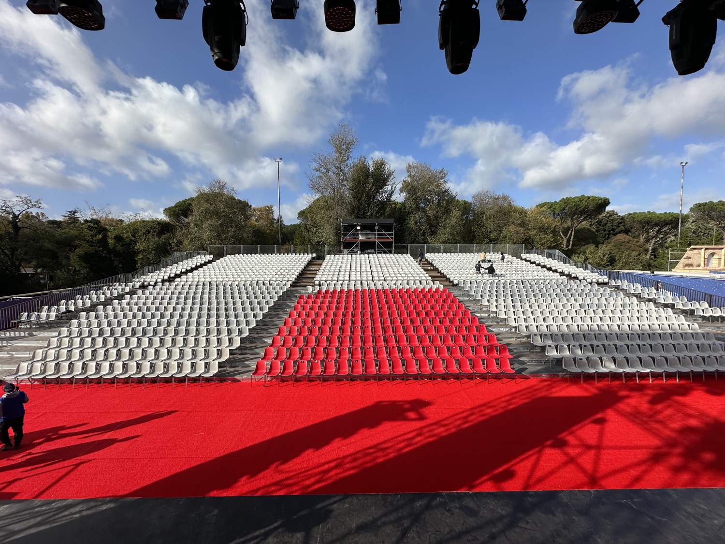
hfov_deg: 102.1
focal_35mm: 14
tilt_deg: -2.7
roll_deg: +0.2
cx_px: 362
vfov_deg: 85.7
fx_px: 293
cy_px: 272
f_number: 2.2
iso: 50
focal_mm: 2.22
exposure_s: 1/2451
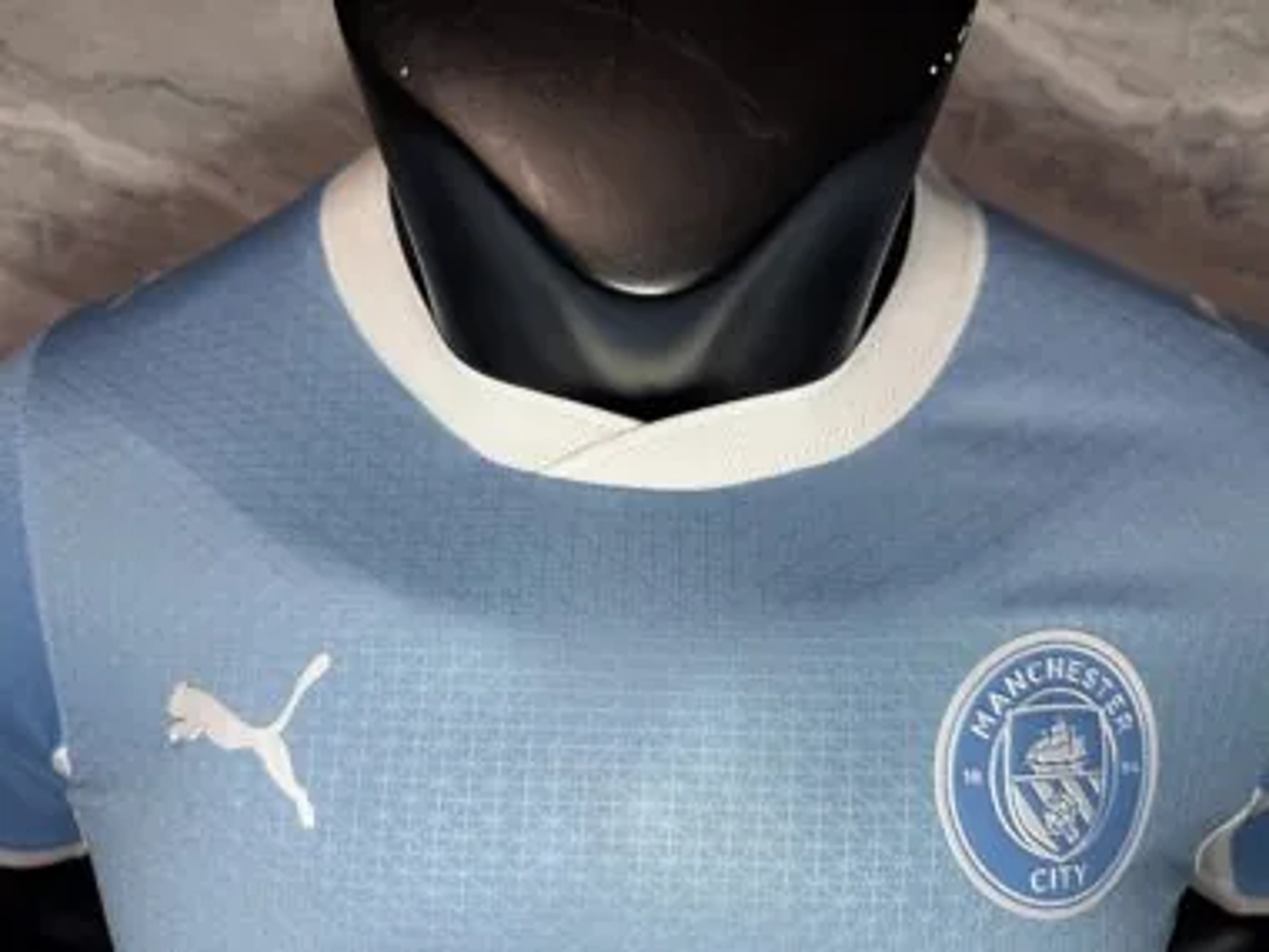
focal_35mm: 24
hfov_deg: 71.6
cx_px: 634
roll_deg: -1.2
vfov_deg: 56.8
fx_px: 880
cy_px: 476
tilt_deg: -22.3
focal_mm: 6.76
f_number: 1.78
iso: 64
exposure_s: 1/121
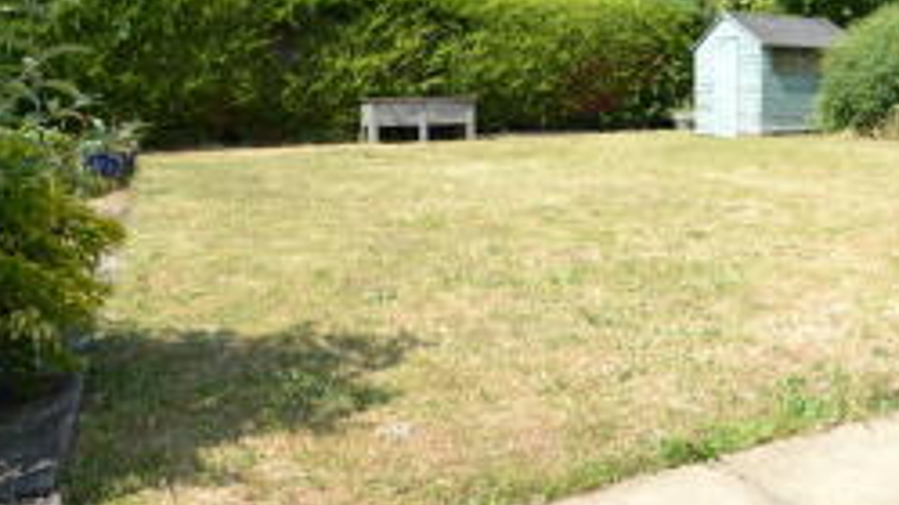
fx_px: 787
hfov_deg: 55.6
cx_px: 708
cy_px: 20
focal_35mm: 33
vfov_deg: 33.1
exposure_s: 1/200
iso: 100
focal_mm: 11
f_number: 7.1
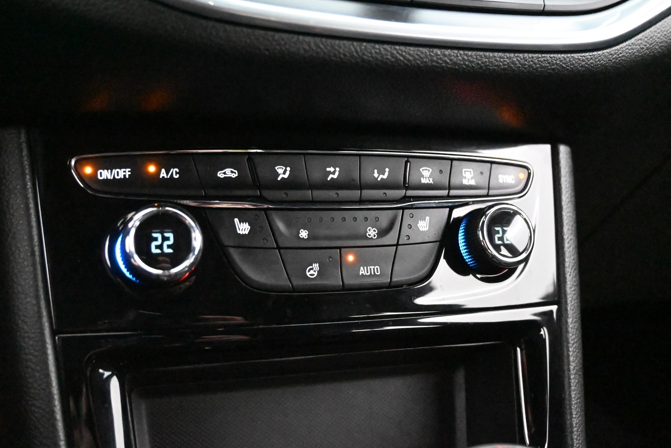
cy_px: 226
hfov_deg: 51.9
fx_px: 690
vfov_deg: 35.9
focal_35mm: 37
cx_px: 329
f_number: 4.2
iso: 28800
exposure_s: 1/40
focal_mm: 24
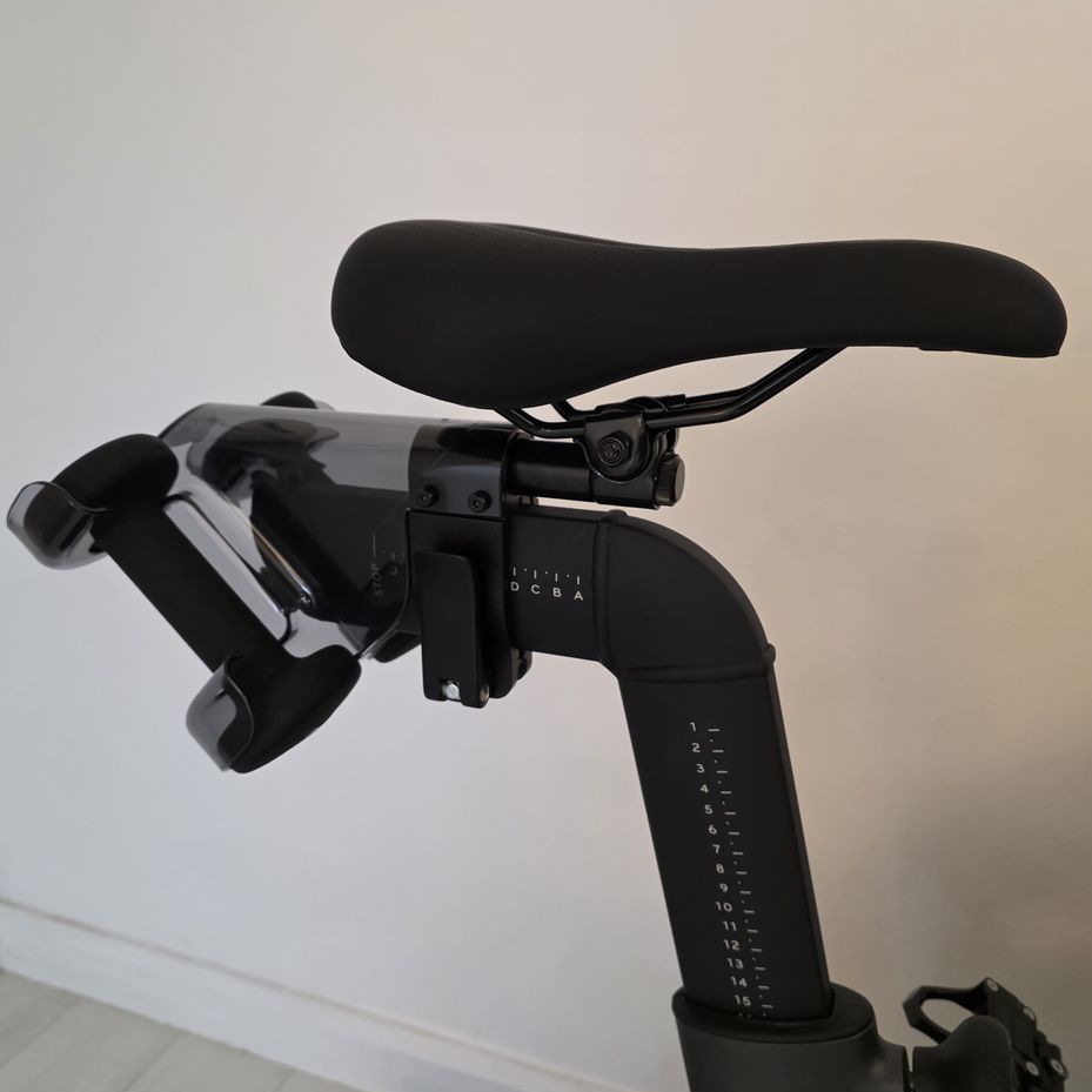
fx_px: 999
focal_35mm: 28
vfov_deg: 57.3
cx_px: 545
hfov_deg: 57.3
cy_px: 555
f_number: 1.7
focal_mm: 6.3
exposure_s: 1/100
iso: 800
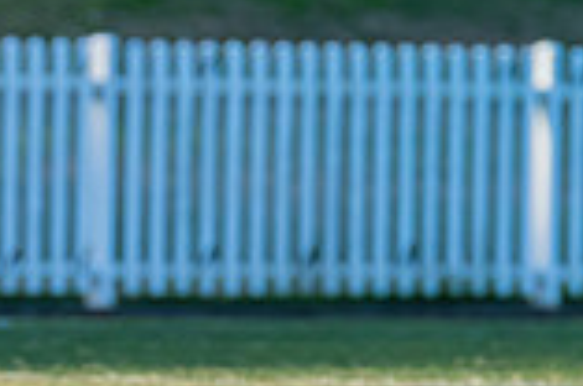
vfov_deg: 0.9
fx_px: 23660
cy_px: 112
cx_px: -243
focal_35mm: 1464
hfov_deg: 1.4
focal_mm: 330
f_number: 5.6
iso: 800
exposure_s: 1/1250
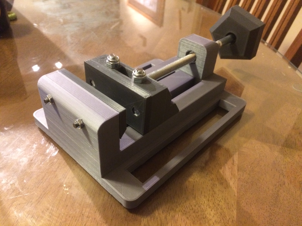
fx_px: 253
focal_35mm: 29
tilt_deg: -39.1
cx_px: 151
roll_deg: -5.0
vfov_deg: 48.2
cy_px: 113
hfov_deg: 61.7
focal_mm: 4.15
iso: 500
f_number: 2.2
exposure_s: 1/15
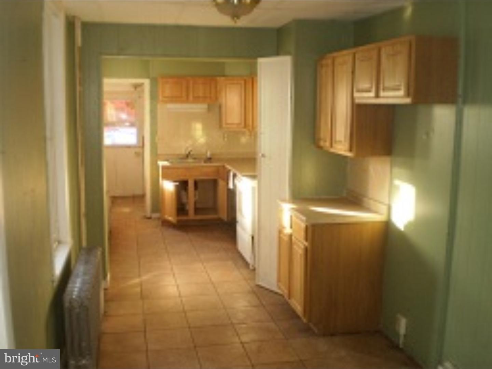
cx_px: 246
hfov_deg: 51.4
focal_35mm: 36
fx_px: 512
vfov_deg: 39.7
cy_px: 184
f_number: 3.1
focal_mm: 6.3
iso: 125
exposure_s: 1/30
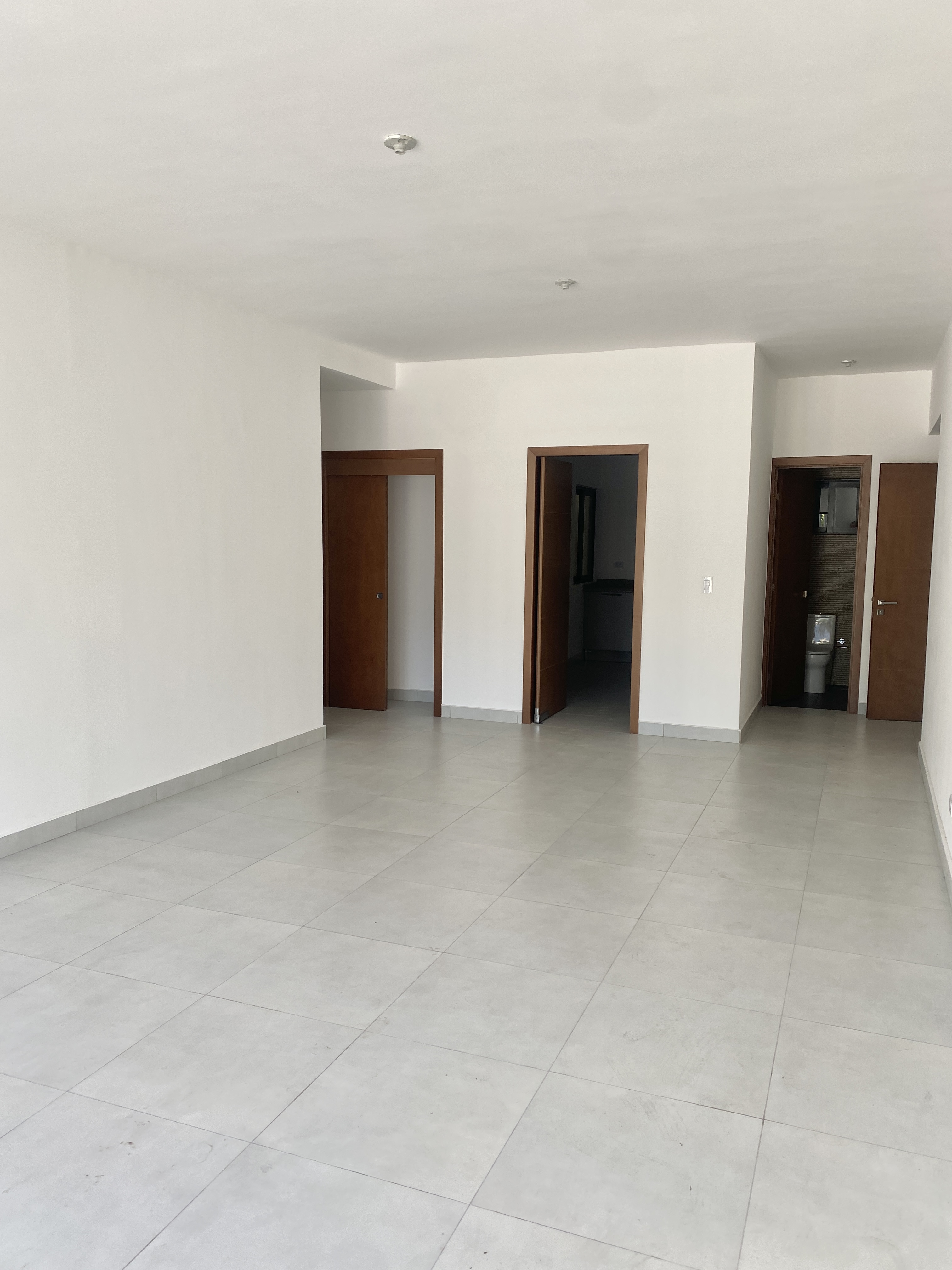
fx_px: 953
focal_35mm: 26
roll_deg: +0.1
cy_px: 635
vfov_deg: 67.3
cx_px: 476
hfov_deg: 53.1
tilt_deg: -6.3
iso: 40
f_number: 1.8
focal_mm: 4.25
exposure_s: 1/122
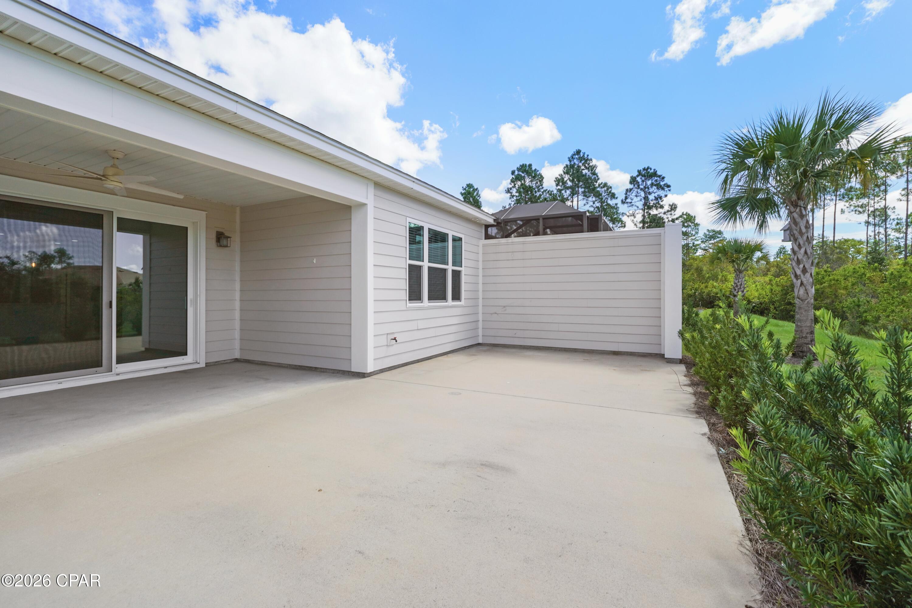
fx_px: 380
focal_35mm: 15
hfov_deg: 100.4
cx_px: 456
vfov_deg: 77.3
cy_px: 304
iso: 100
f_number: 6.3
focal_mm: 10
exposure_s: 1/320
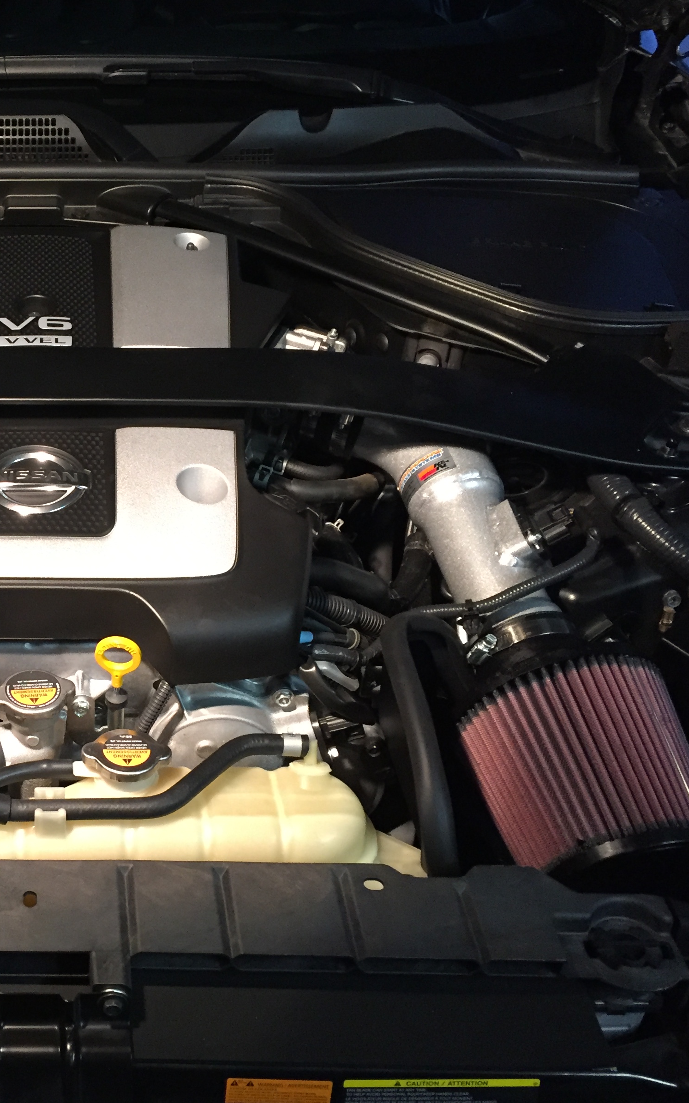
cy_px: 540
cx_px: 8
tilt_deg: -38.8
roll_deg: +0.4
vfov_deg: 47.2
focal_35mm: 42
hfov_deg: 28.7
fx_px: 1262
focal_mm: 4.15
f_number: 2.2
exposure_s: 1/30
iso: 200
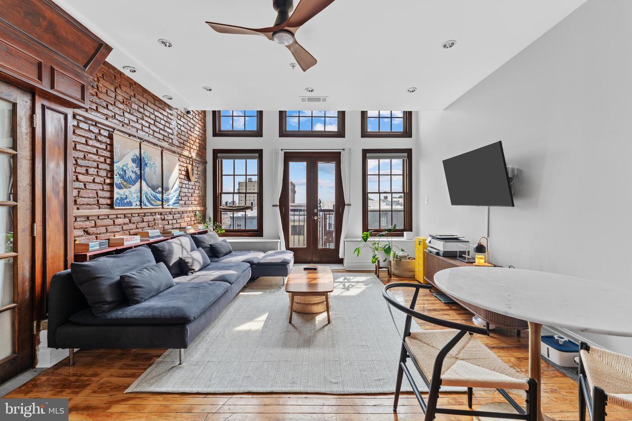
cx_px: 316
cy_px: 210
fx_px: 246
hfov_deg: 104.3
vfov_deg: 81.2
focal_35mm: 14
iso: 100
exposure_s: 1/6
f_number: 8
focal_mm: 14
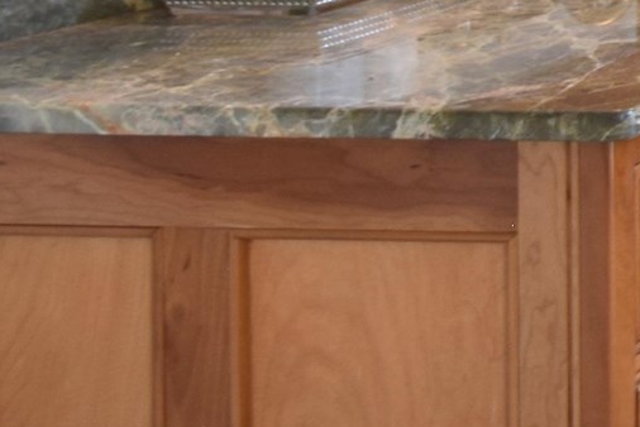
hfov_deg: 14.7
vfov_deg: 13.9
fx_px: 1619
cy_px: -264
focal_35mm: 91
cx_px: 1517
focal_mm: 10
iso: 200
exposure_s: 1/6
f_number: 6.3
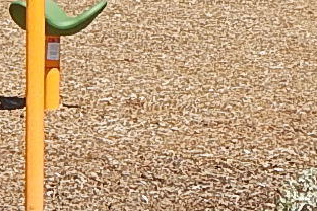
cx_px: 238
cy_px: -101
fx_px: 2536
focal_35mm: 288
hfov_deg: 7.1
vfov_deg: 4.7
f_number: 6.9
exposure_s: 1/400
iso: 125
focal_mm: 6.8
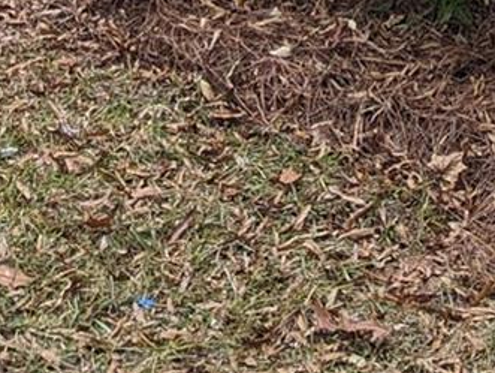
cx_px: 299
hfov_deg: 13.3
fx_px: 2119
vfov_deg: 8.6
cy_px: -683
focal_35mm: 148
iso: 32
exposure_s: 1/90.9
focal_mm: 6.81
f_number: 1.85
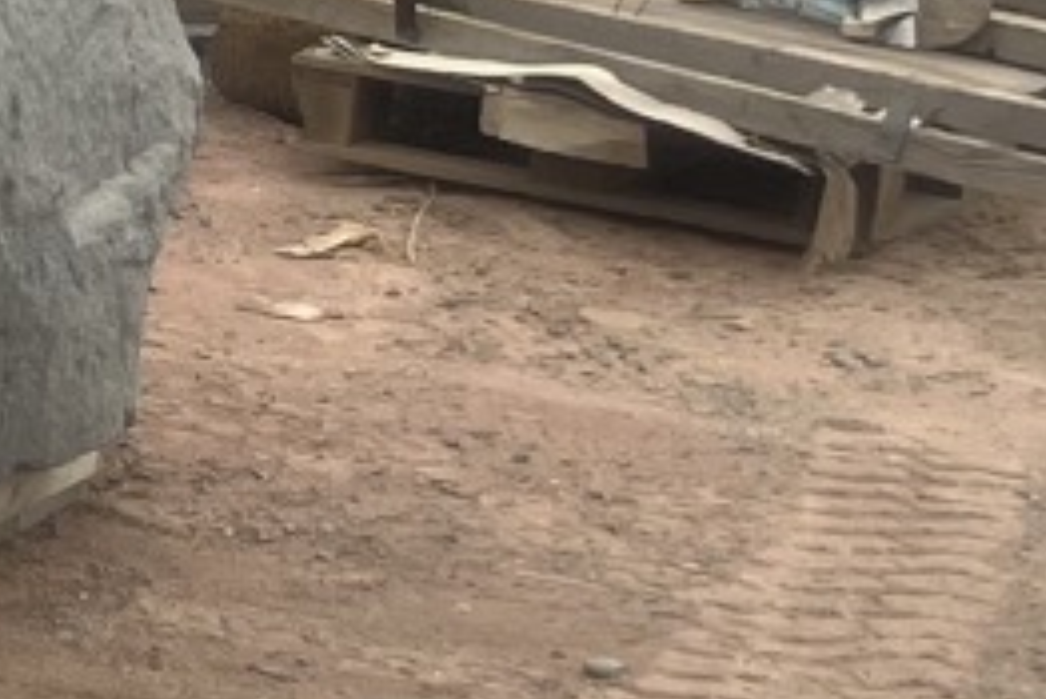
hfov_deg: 10.2
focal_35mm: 165
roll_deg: +1.1
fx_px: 4797
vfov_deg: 8.3
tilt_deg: -11.5
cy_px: 136
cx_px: -1725
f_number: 1.6
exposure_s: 1/885
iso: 50
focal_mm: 5.1
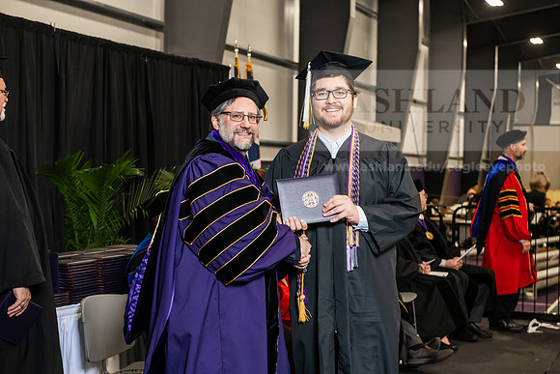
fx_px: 1027
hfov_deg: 30.5
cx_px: 280
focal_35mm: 66
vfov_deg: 20.6
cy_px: 187
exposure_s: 1/200
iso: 2500
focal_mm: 66
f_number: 5
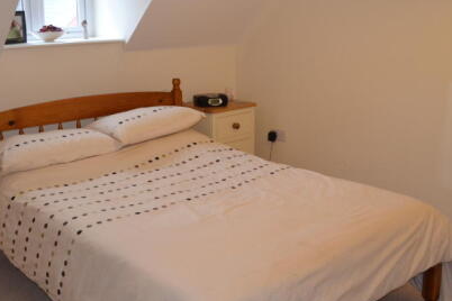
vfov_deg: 30.3
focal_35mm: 44
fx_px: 552
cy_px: 101
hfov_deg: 44.4
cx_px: 197
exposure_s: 1/60
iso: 1100
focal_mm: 18
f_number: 3.5
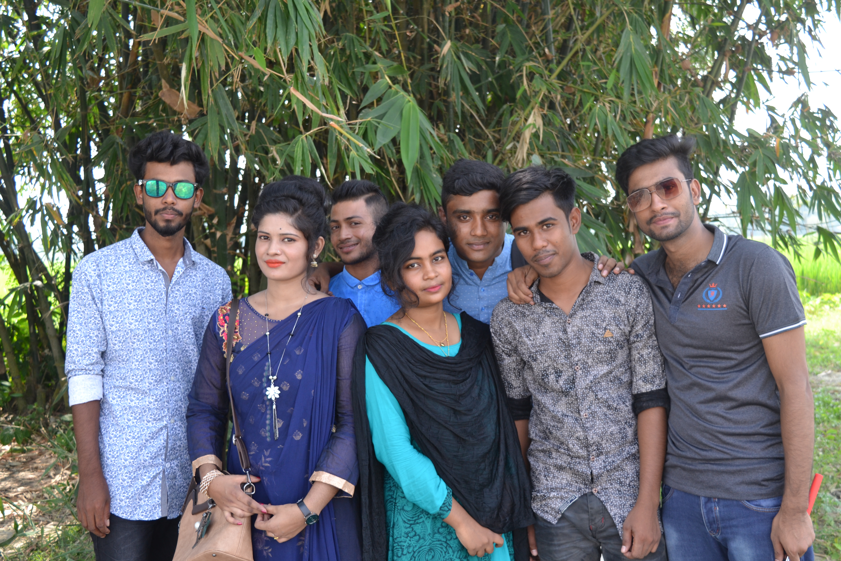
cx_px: 420
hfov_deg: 46.4
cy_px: 280
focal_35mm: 42
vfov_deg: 31.9
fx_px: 981
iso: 220
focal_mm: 28
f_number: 5.6
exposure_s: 1/125
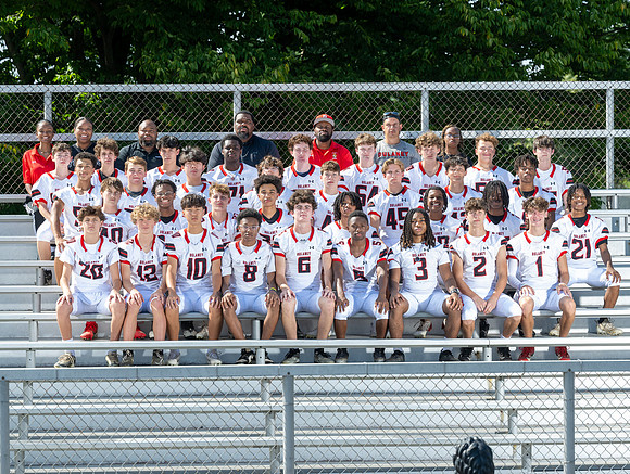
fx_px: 2210
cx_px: 296
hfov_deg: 16.2
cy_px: 243
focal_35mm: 121
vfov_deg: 12.3
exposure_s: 1/250
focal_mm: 99
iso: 80
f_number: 4.5
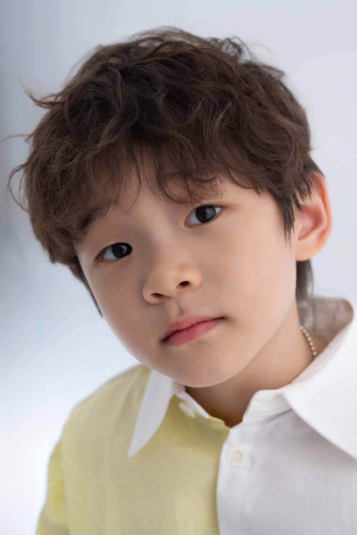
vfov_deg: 33.9
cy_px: 268
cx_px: 178
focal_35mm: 59
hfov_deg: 23.0
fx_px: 878
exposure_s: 1/125
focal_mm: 59
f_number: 5.6
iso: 100
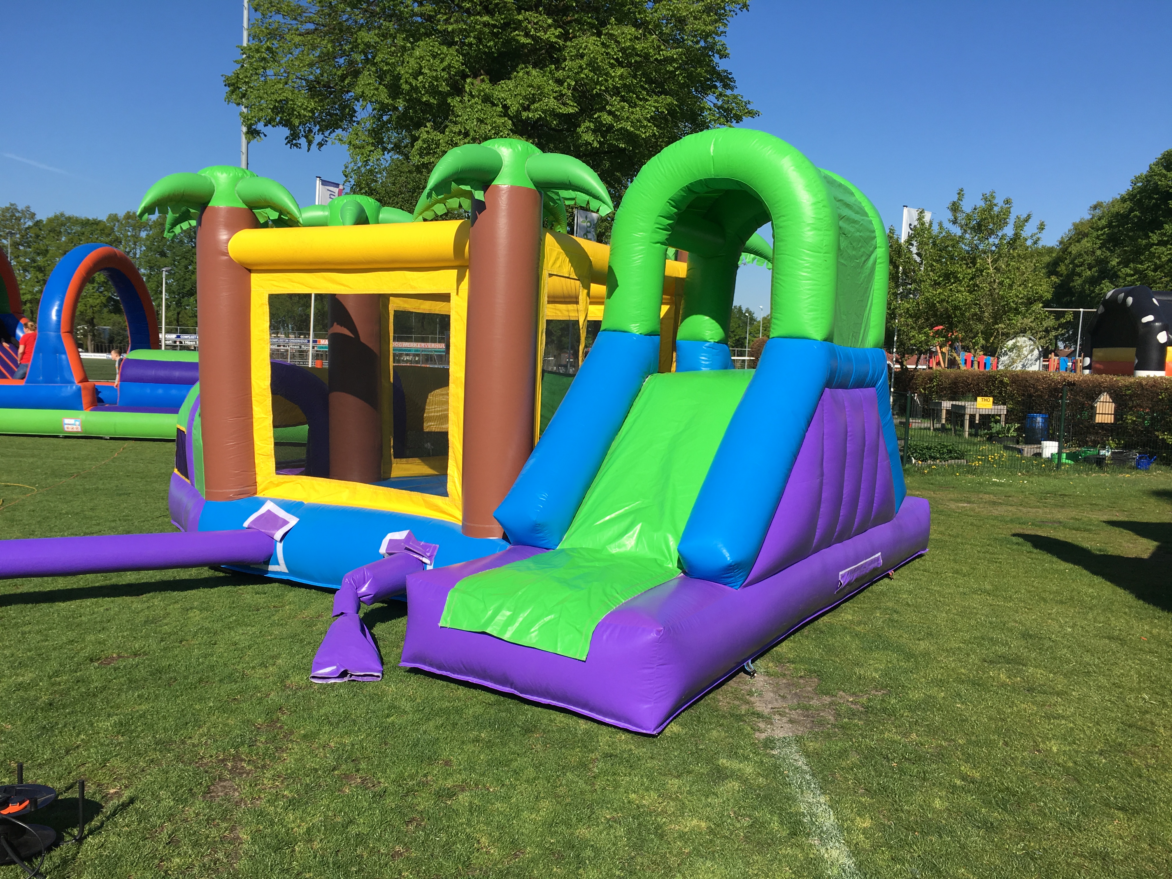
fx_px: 982
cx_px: 586
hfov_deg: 61.7
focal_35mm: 29
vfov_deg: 48.2
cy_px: 440
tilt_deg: -3.9
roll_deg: -0.4
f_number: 2.2
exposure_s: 1/1603
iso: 25
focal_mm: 4.15
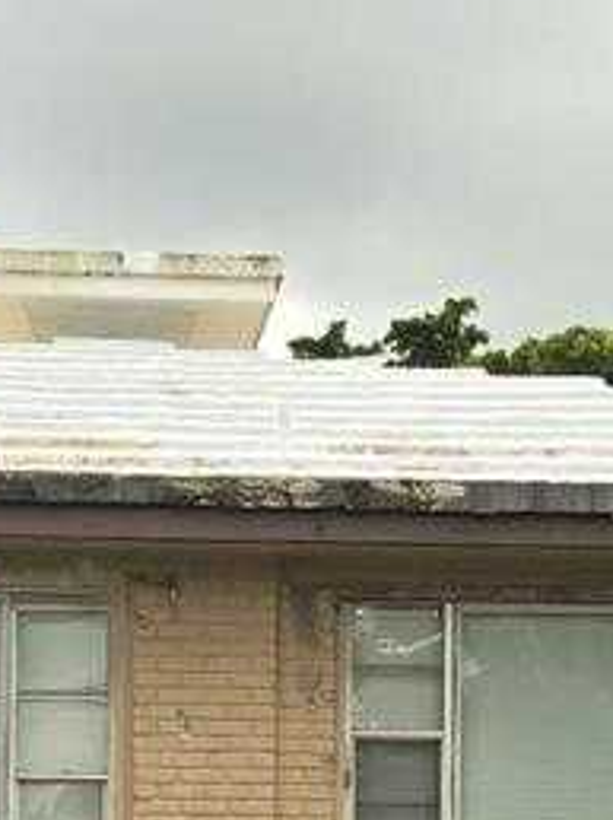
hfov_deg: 13.7
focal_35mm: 107
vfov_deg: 17.9
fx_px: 2531
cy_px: 836
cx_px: 64
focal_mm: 6.5
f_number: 1.4
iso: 64
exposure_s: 1/3246
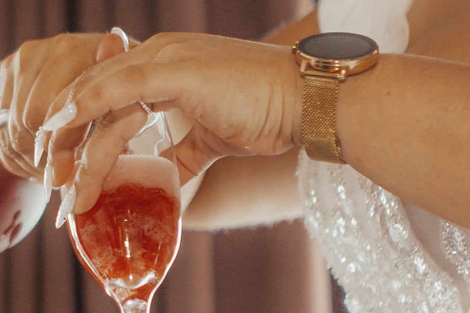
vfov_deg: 10.0
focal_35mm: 137
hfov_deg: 14.8
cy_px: 202
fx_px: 1788
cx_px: 54
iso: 1000
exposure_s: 1/160
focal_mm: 28
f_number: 2
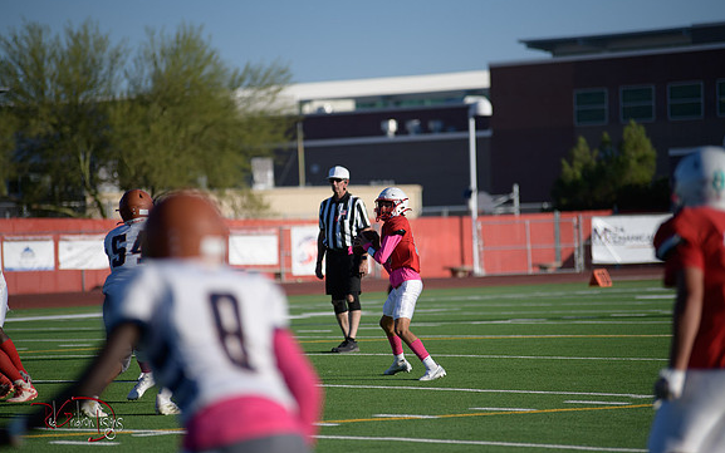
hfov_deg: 10.2
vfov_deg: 6.4
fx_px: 4052
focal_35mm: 205
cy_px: 238
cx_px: 363
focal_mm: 200
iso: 180
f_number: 2.8
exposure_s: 1/5000
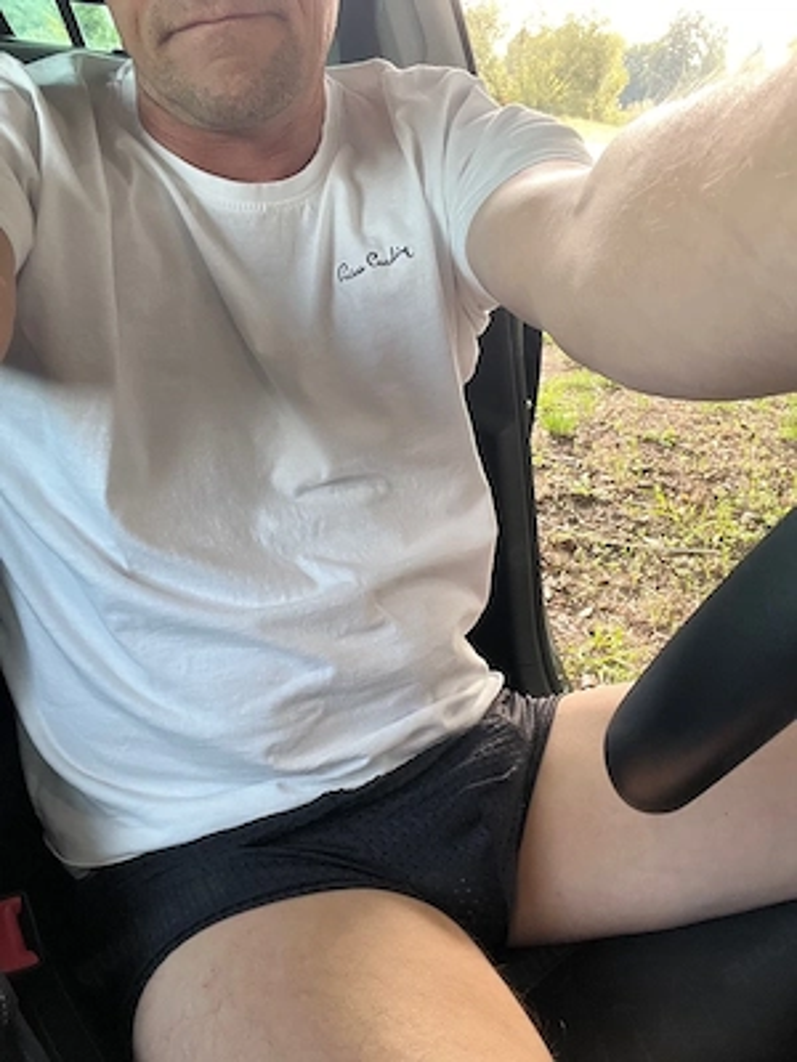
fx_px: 921
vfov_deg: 60.0
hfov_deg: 46.8
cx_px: 398
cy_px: 531
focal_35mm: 30
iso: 100
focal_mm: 2.71
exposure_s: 1/70
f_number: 2.2
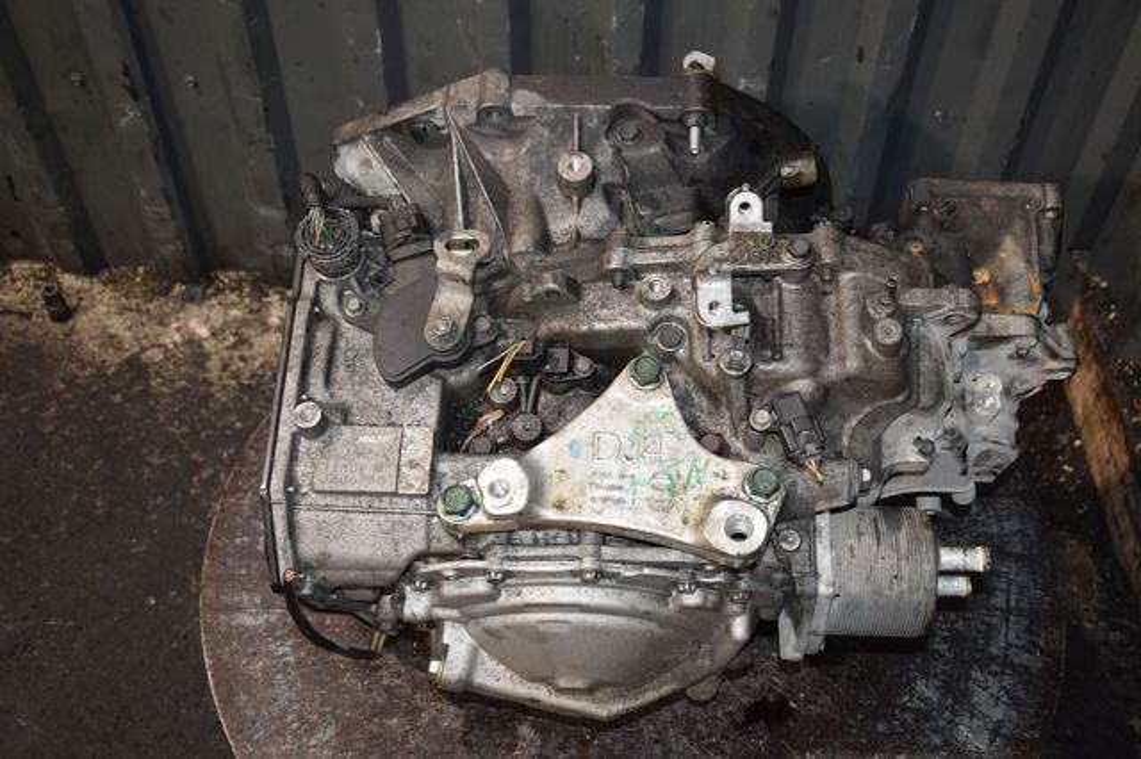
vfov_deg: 31.9
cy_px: 380
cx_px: 570
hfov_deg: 46.4
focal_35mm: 42
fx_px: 1330
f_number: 5
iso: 800
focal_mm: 28
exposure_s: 1/60
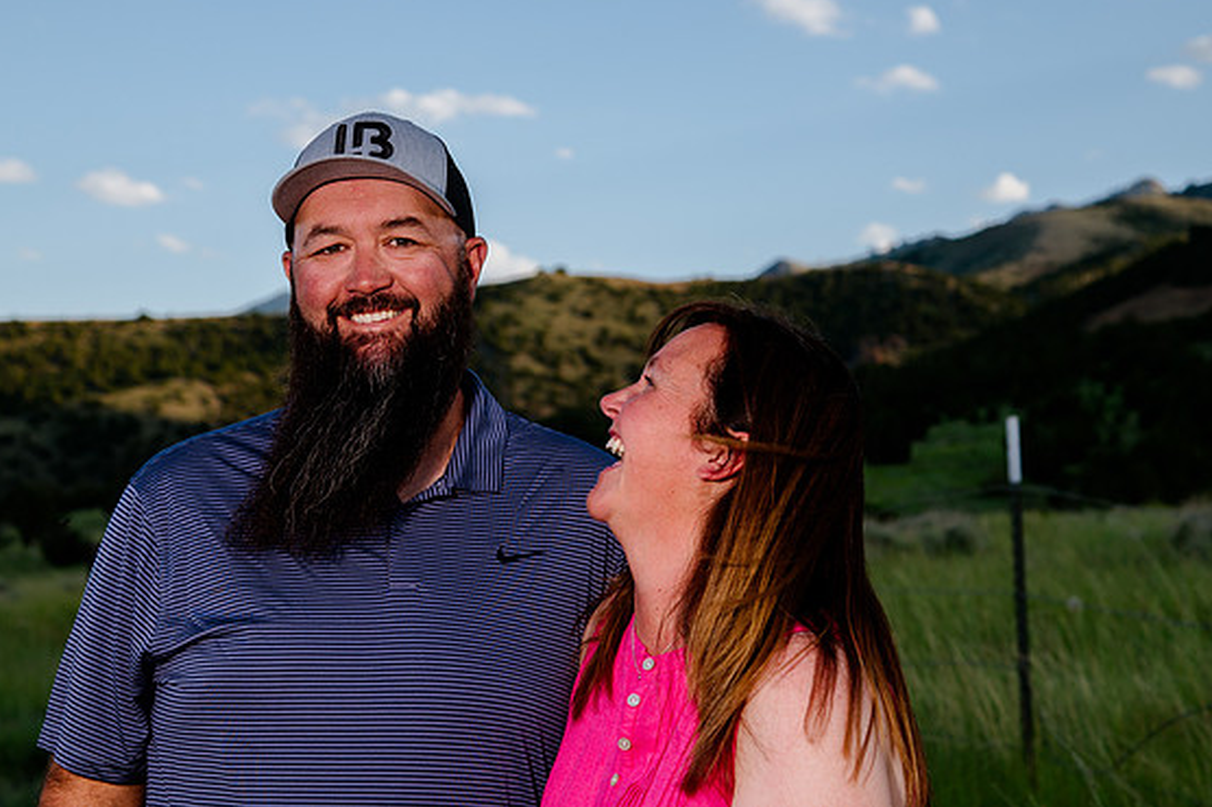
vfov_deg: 14.1
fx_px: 3264
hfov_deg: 21.0
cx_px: 591
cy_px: 394
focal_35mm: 97
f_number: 6.3
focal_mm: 70
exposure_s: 1/320
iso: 160
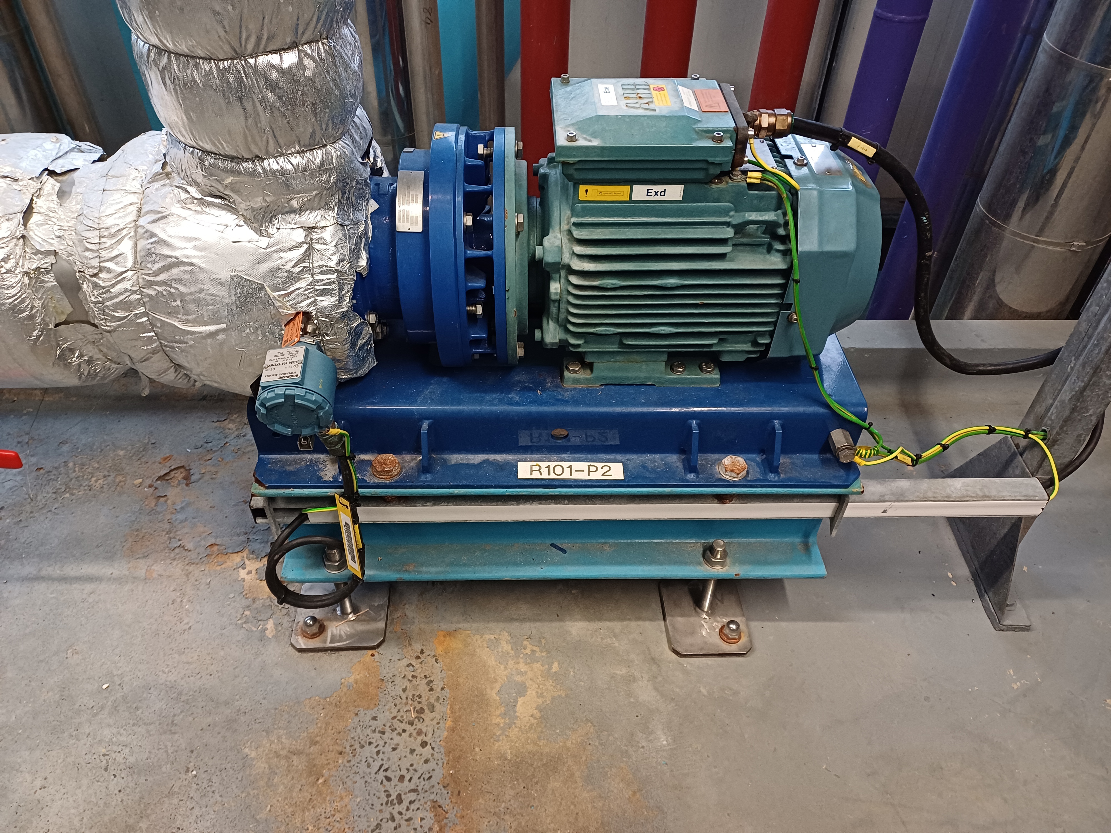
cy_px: 416
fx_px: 802
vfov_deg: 54.9
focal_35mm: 25
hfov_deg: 69.4
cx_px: 556
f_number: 1.8
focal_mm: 4.65
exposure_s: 1/50
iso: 400
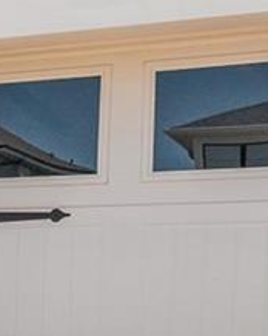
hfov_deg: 9.4
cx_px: -527
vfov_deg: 14.4
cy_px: 375
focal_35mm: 131
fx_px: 1301
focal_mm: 19
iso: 160
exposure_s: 1/320
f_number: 7.1
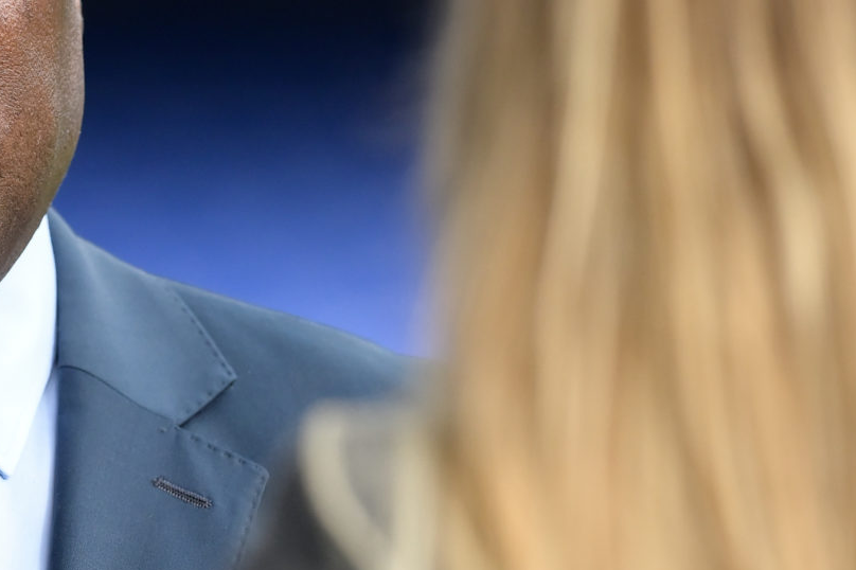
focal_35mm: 951
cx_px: -73
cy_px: 136
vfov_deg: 1.4
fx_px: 22602
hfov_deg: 2.2
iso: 2500
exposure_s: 1/4000
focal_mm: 400
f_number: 4.5
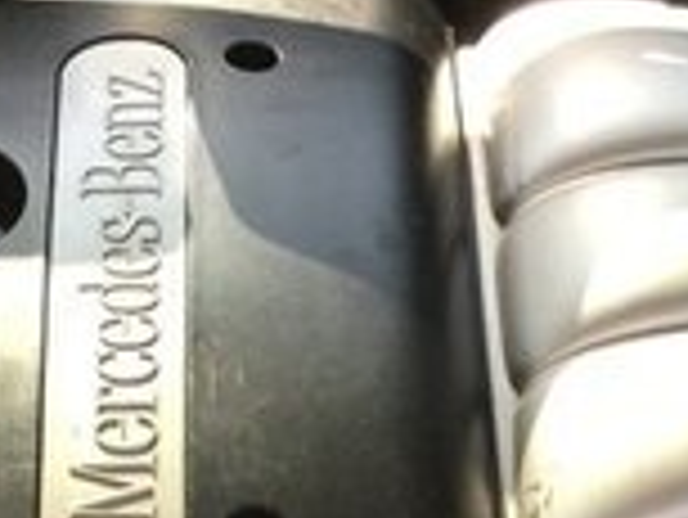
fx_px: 2486
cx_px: 418
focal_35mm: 125
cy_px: 1101
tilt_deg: -59.3
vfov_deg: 10.7
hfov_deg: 15.7
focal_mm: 4.15
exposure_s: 1/149
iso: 25
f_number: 2.2
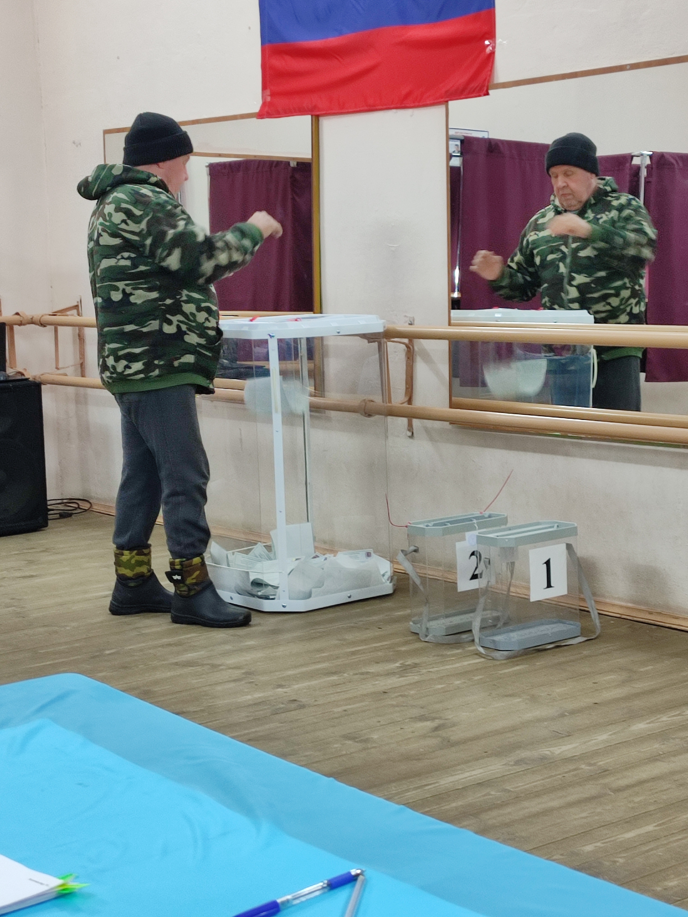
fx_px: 636
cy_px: 458
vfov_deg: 71.6
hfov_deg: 56.8
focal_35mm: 24
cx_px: 344
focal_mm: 5.89
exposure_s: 1/33
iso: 294
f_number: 1.89
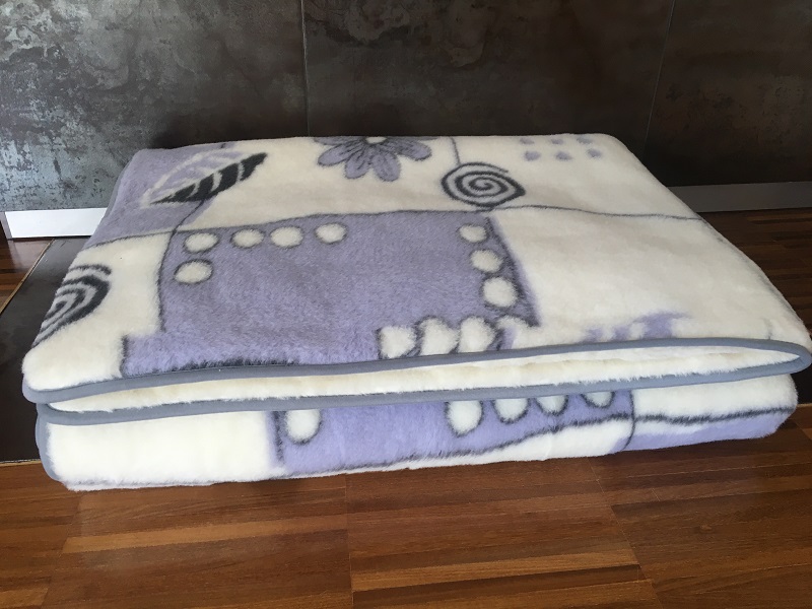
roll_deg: -0.4
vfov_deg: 48.2
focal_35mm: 29
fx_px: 680
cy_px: 304
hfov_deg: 61.7
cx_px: 406
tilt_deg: -30.7
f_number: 2.2
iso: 64
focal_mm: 4.15
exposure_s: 1/33
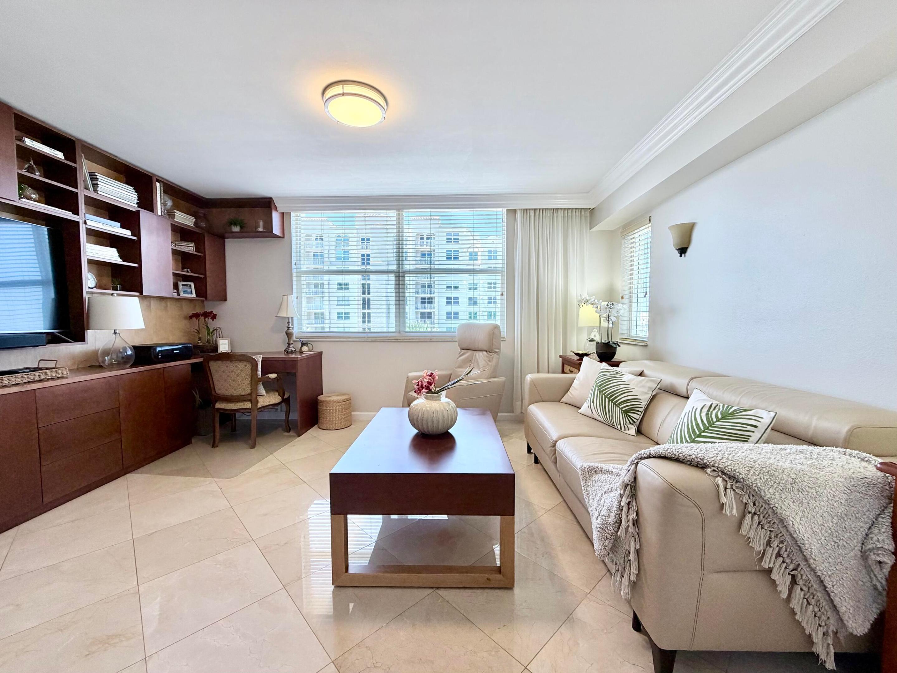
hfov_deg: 102.1
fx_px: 363
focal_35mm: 14
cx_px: 448
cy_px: 336
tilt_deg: -2.4
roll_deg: +0.5
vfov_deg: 85.7
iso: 125
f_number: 2.2
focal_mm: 2.22
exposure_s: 1/120
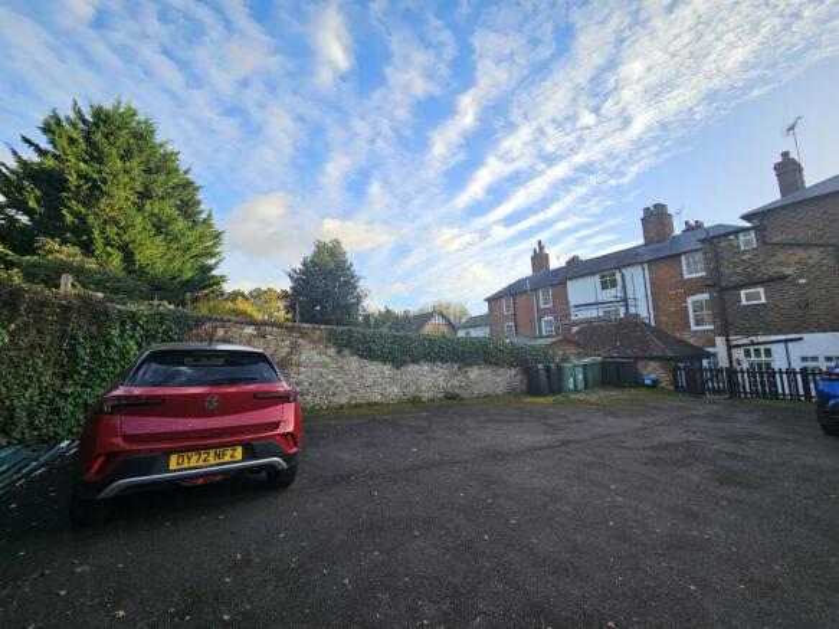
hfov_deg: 106.2
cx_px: 420
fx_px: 315
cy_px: 314
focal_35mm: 13
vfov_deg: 89.9
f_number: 2.2
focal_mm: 2.2
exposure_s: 1/628
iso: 50
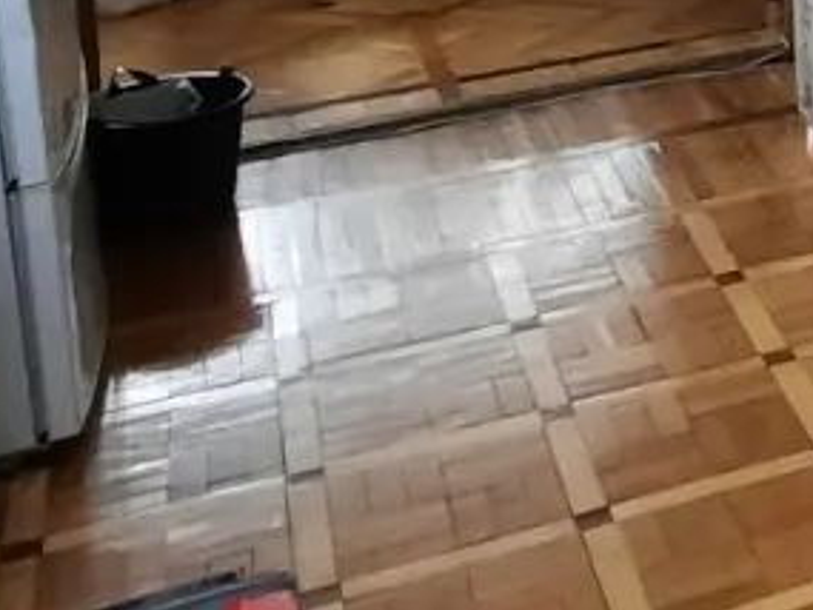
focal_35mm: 73
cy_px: -413
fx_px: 1715
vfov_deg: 17.3
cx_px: 1469
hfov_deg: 19.6
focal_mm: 1.74
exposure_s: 1/25
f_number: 2.2
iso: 320
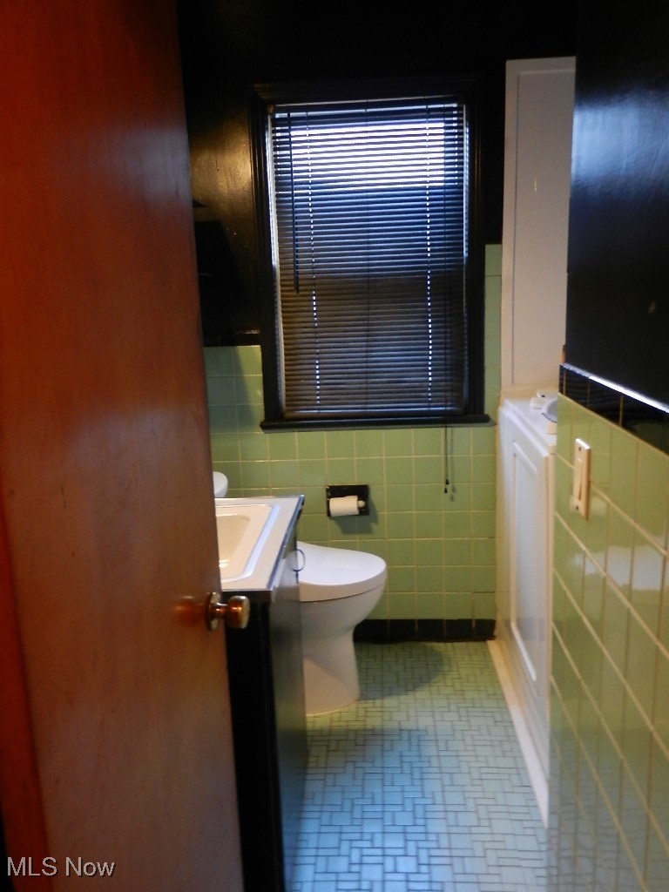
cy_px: 446
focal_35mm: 29
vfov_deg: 61.7
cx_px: 334
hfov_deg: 48.2
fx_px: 747
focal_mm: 5.1
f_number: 3.6
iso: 400
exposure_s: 1/10
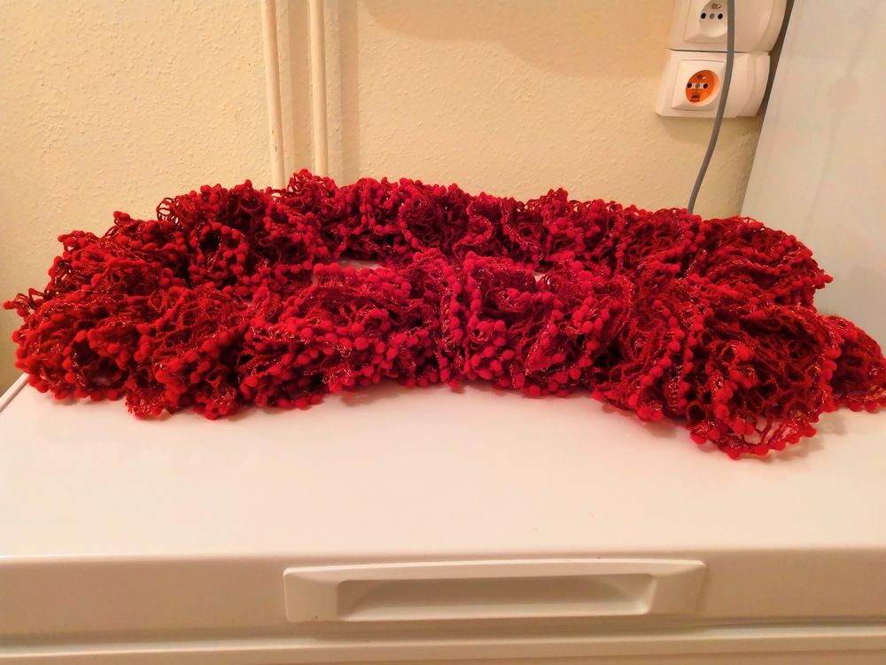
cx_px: 443
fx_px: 691
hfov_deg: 65.3
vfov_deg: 51.4
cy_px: 332
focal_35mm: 27
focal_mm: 3.95
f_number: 1.8
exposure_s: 1/33.3
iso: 640
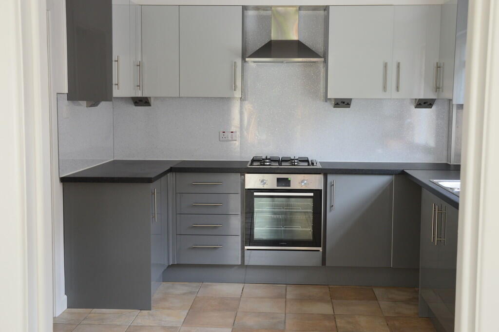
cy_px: 166
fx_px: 665
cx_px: 250
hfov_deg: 41.1
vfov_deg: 28.0
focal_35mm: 48
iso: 400
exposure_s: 1/20
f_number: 6.3
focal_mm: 32
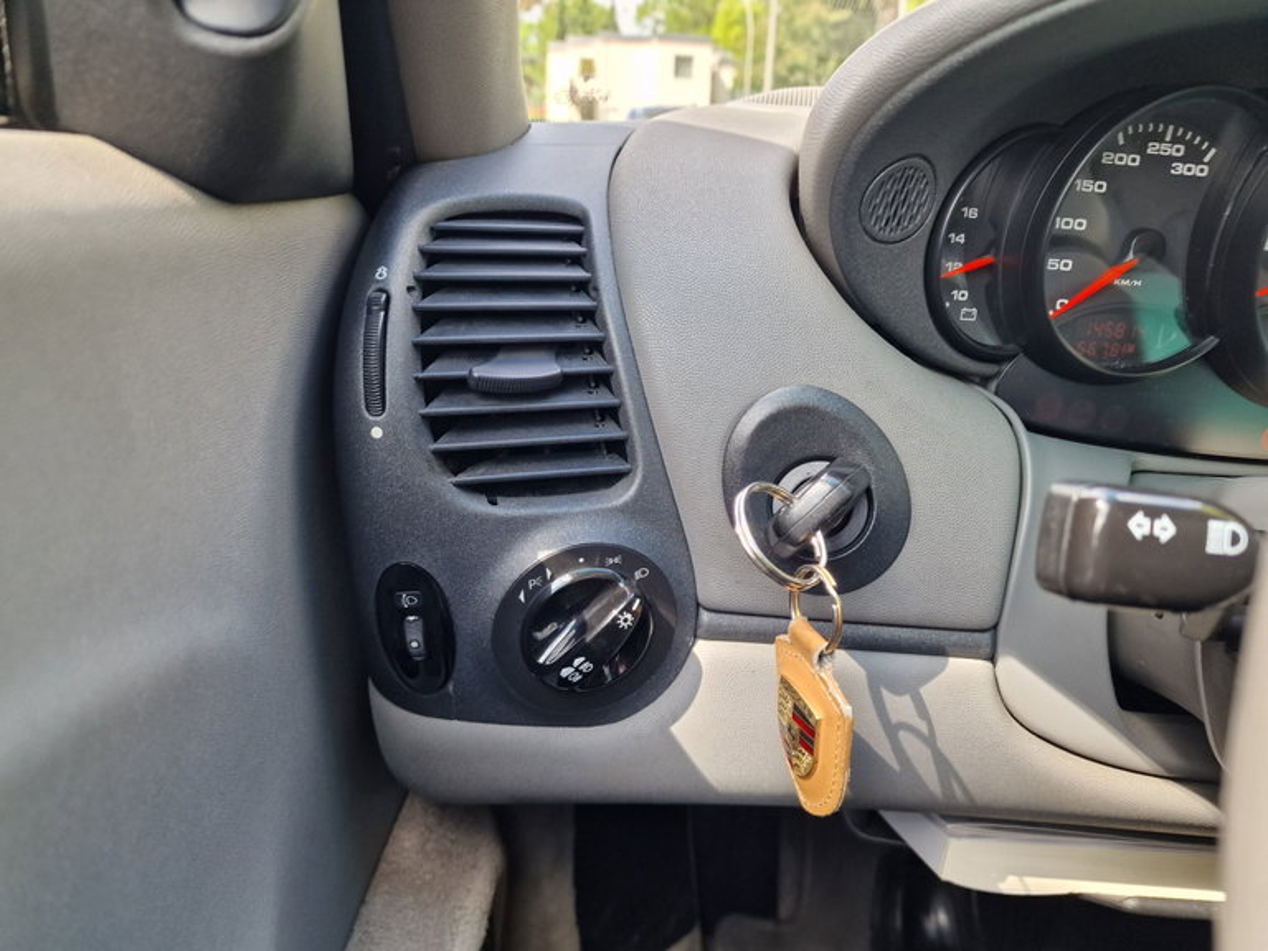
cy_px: 476
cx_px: 634
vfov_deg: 58.9
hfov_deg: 73.9
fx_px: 843
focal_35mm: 23
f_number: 1.8
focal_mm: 6.4
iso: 80
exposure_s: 1/180
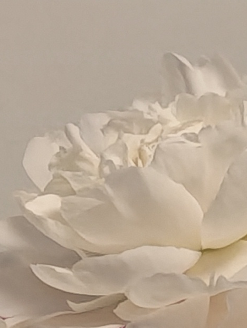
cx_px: 425
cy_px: 195
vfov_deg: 2.2
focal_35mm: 886
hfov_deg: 1.7
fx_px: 8412
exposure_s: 1/50
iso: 1250
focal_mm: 22.48
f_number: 2.6
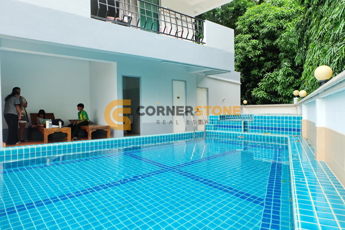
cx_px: 172
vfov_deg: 51.3
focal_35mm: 25
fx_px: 240
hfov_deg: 71.5
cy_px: 115
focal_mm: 16.7
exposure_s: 1/210
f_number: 8
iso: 400
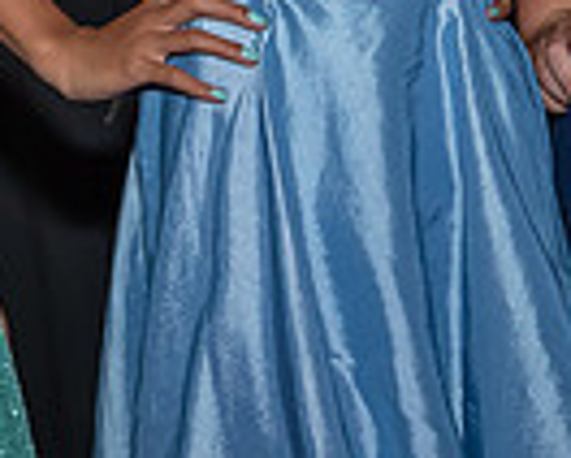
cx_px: 466
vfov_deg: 8.4
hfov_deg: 10.7
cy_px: -265
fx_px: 3046
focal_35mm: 180
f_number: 5.6
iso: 400
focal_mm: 26
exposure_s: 1/250
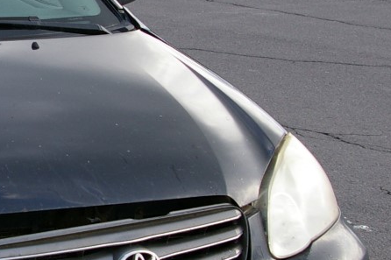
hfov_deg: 14.1
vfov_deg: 9.6
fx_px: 1542
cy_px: 62
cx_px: -66
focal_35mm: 142
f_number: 8
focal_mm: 26
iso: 200
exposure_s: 1/180
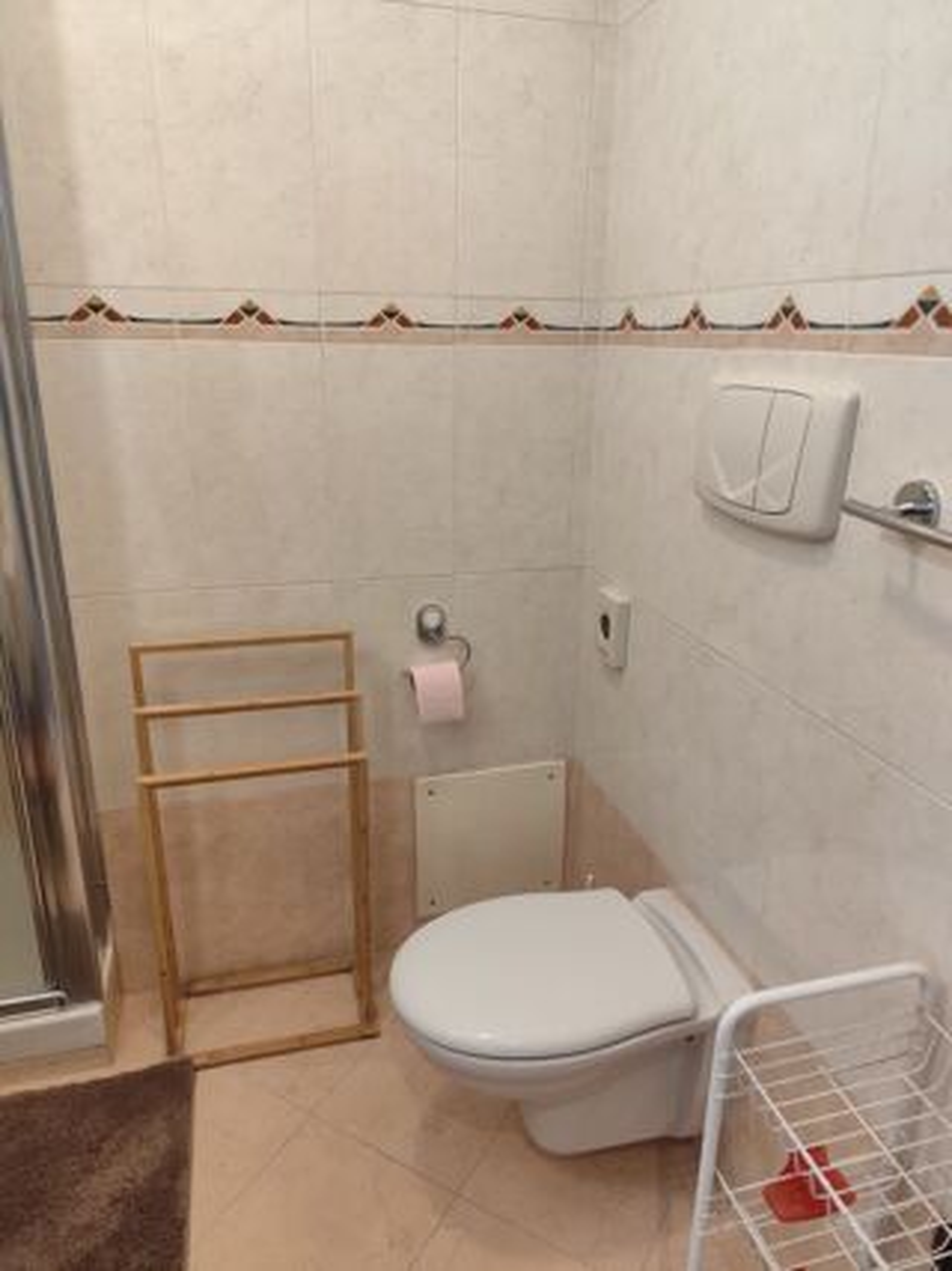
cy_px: 636
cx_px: 476
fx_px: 844
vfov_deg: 73.9
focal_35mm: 23
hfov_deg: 58.9
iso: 800
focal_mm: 6.19
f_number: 1.65
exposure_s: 1/50
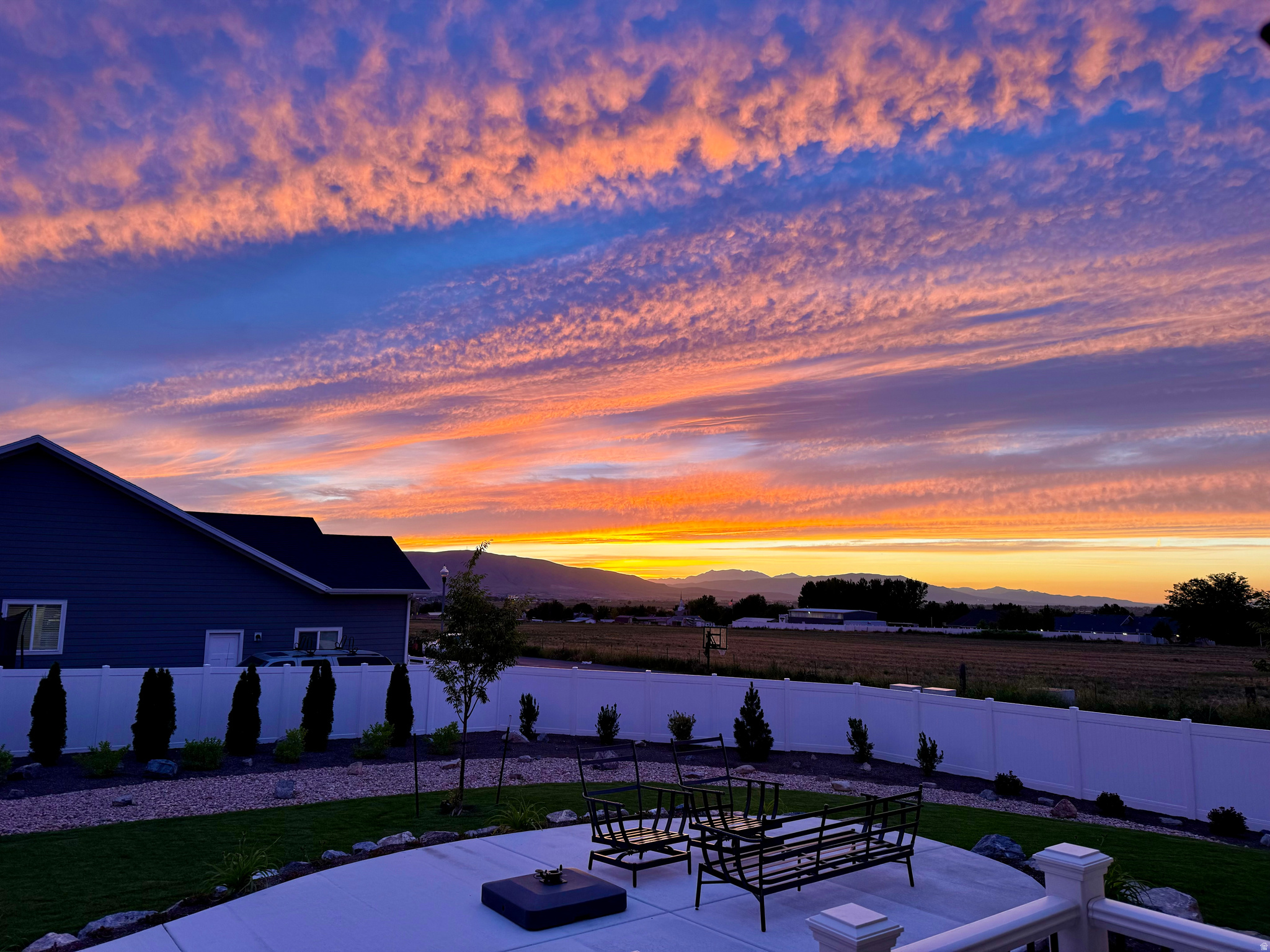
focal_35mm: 24
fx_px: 881
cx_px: 635
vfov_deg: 56.8
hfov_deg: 71.6
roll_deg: -0.9
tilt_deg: +7.8
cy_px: 476
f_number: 1.78
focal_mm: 6.76
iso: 64
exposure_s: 1/121
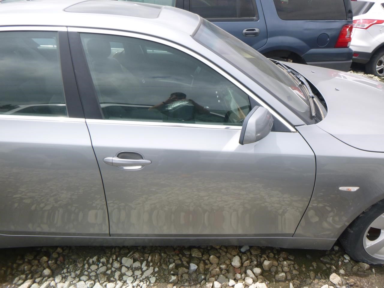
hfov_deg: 69.4
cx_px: 192
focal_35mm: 25
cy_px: 144
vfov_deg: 54.9
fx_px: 277
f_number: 3.9
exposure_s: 1/320
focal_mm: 4.5
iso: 100
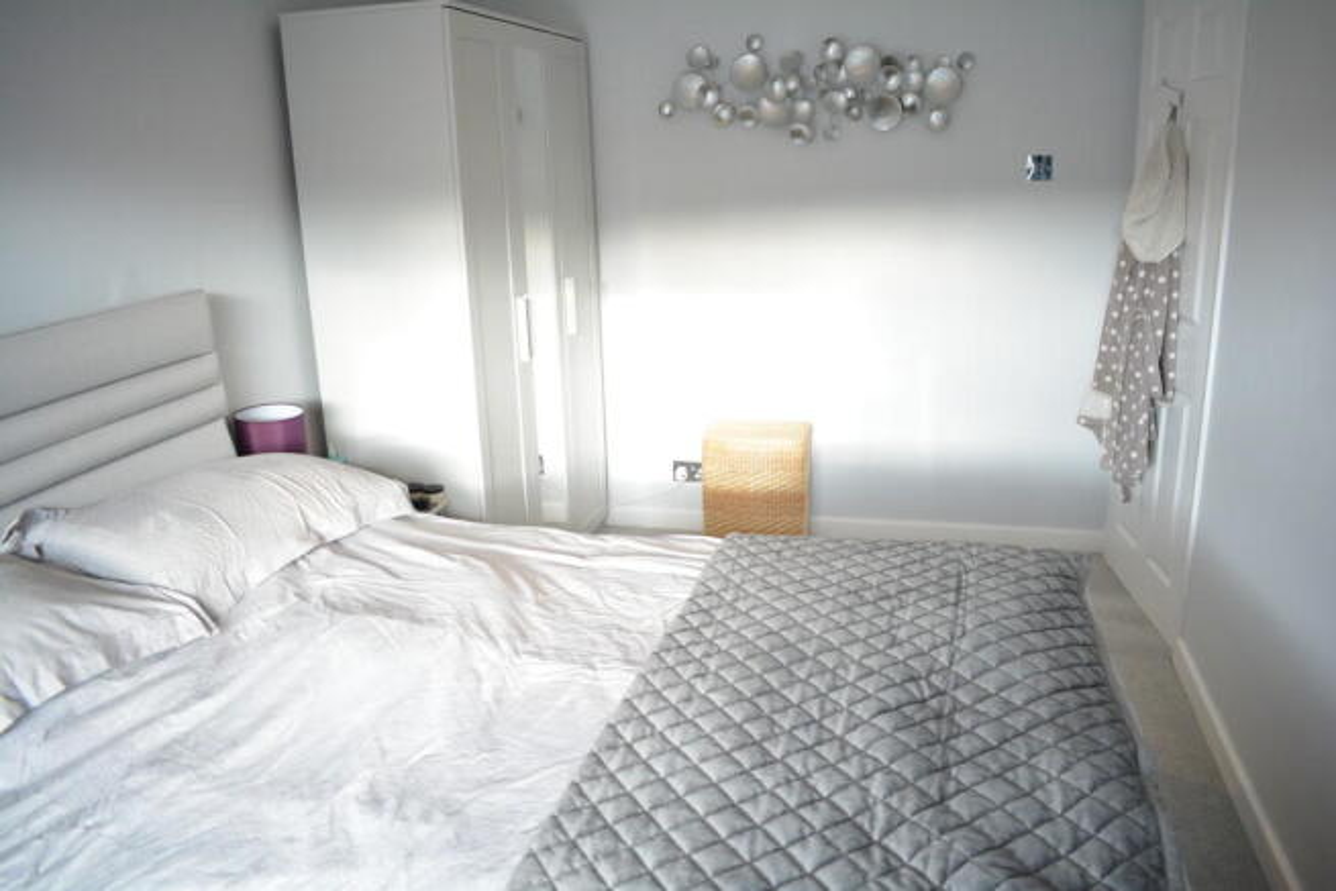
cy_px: 446
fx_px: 1002
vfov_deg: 48.0
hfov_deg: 67.4
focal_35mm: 27
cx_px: 668
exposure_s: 1/80
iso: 1600
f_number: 3.5
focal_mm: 18
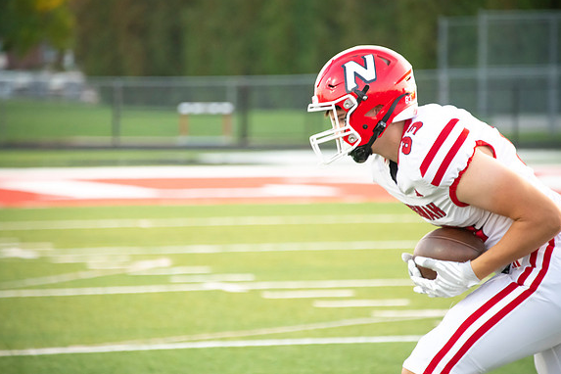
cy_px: 187
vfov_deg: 5.4
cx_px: 279
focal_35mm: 253
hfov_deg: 8.1
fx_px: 3942
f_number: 5.6
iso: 4000
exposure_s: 1/640
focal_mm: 250
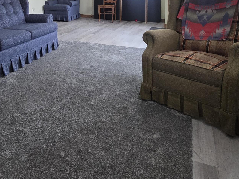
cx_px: 73
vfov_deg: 39.9
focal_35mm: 31
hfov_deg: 56.6
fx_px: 214
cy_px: -1
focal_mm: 2.2
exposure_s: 1/359
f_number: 1.9
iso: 500
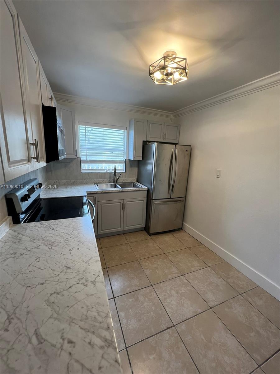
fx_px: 140
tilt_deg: -11.2
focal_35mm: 13
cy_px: 187
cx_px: 140
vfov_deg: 106.2
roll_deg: -2.2
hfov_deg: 89.9
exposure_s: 1/120
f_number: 1.8
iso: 64
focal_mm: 1.57
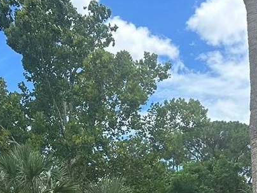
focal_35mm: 95
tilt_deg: +2.8
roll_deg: +1.3
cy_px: 283
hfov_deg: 20.6
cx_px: 143
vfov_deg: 14.6
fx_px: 705
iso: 80
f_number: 1.78
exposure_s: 1/2070
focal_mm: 6.86
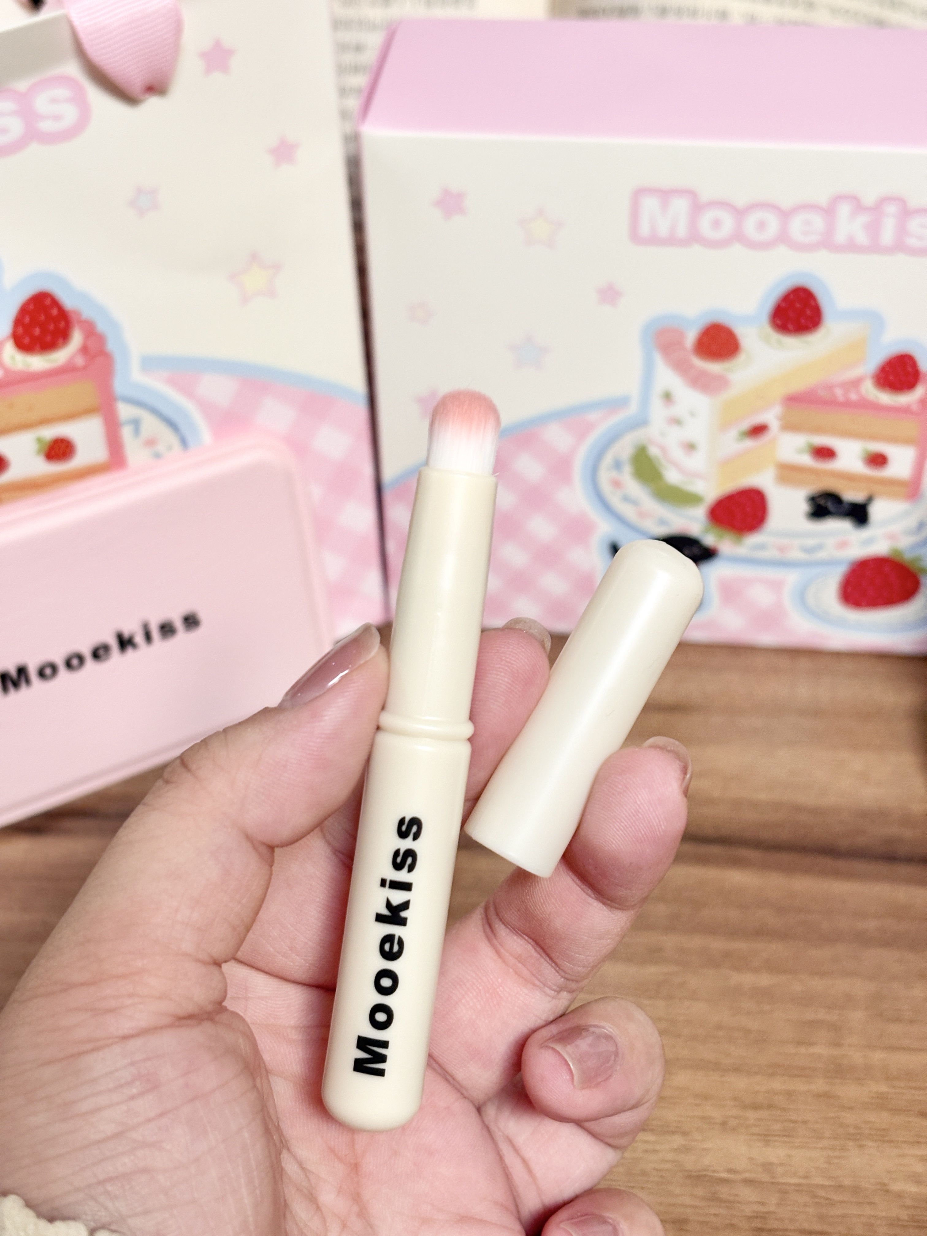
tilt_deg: -38.0
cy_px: 618
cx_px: 464
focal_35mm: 52
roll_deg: +1.7
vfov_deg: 36.8
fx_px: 1857
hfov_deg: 28.0
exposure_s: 1/33
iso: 100
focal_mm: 5.96
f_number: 1.6
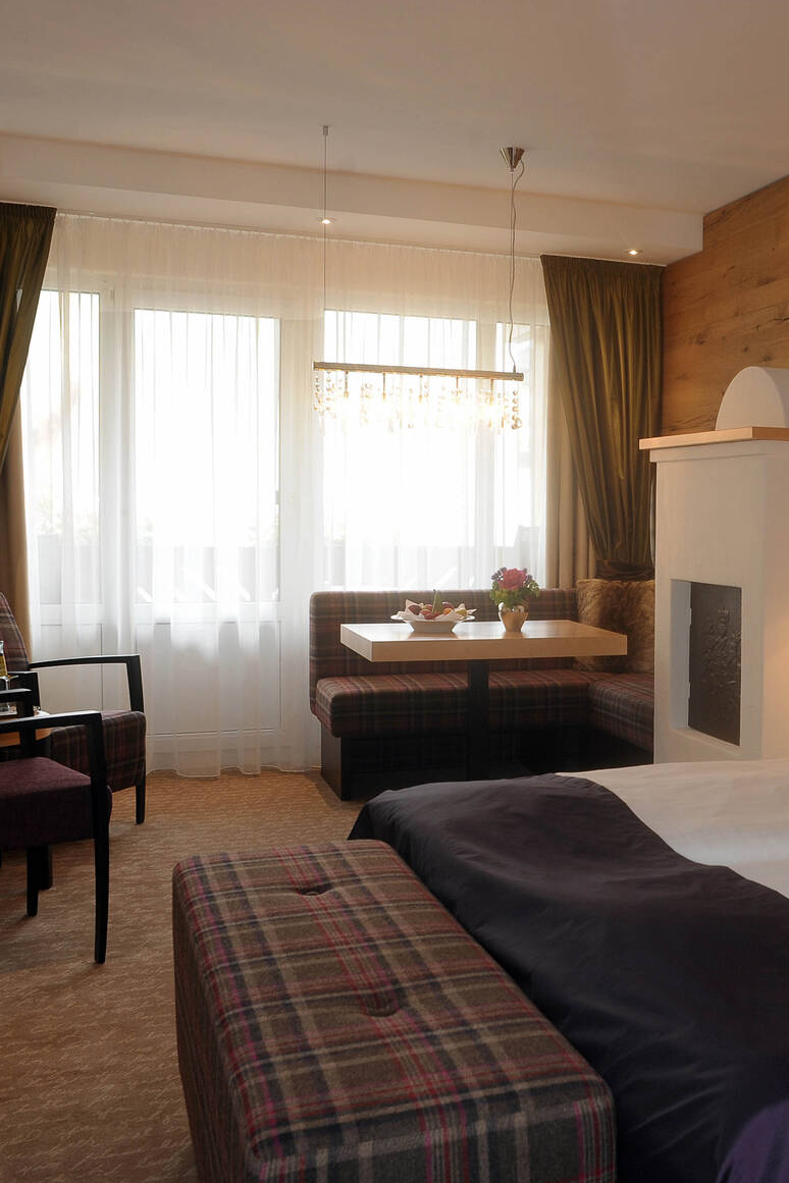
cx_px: 665
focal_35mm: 31
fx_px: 1019
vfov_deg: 60.3
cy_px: 598
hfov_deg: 40.1
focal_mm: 20
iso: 400
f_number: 8
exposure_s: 1/20
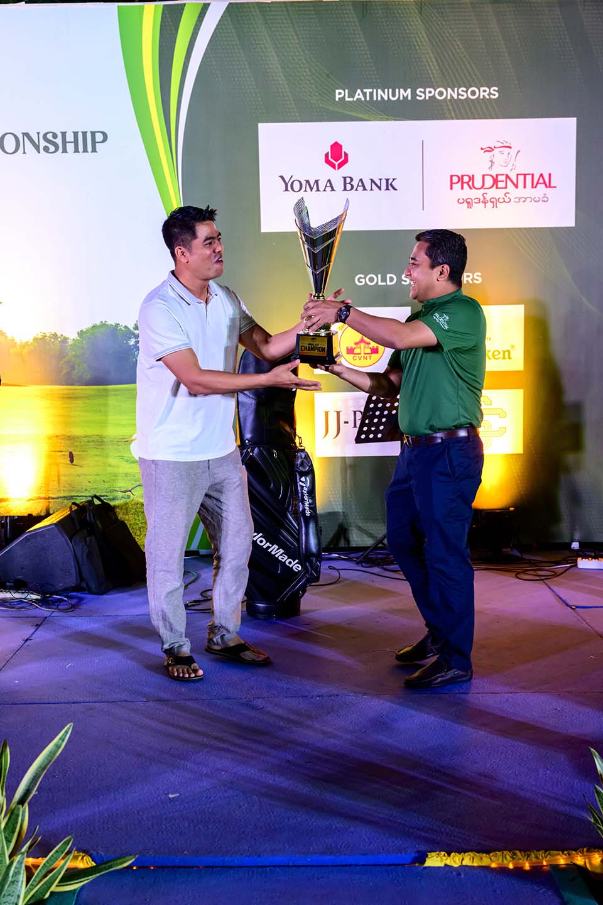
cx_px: 302
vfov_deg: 47.4
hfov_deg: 32.6
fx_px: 1030
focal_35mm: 41
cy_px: 452
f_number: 4.5
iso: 4500
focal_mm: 41
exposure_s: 1/250
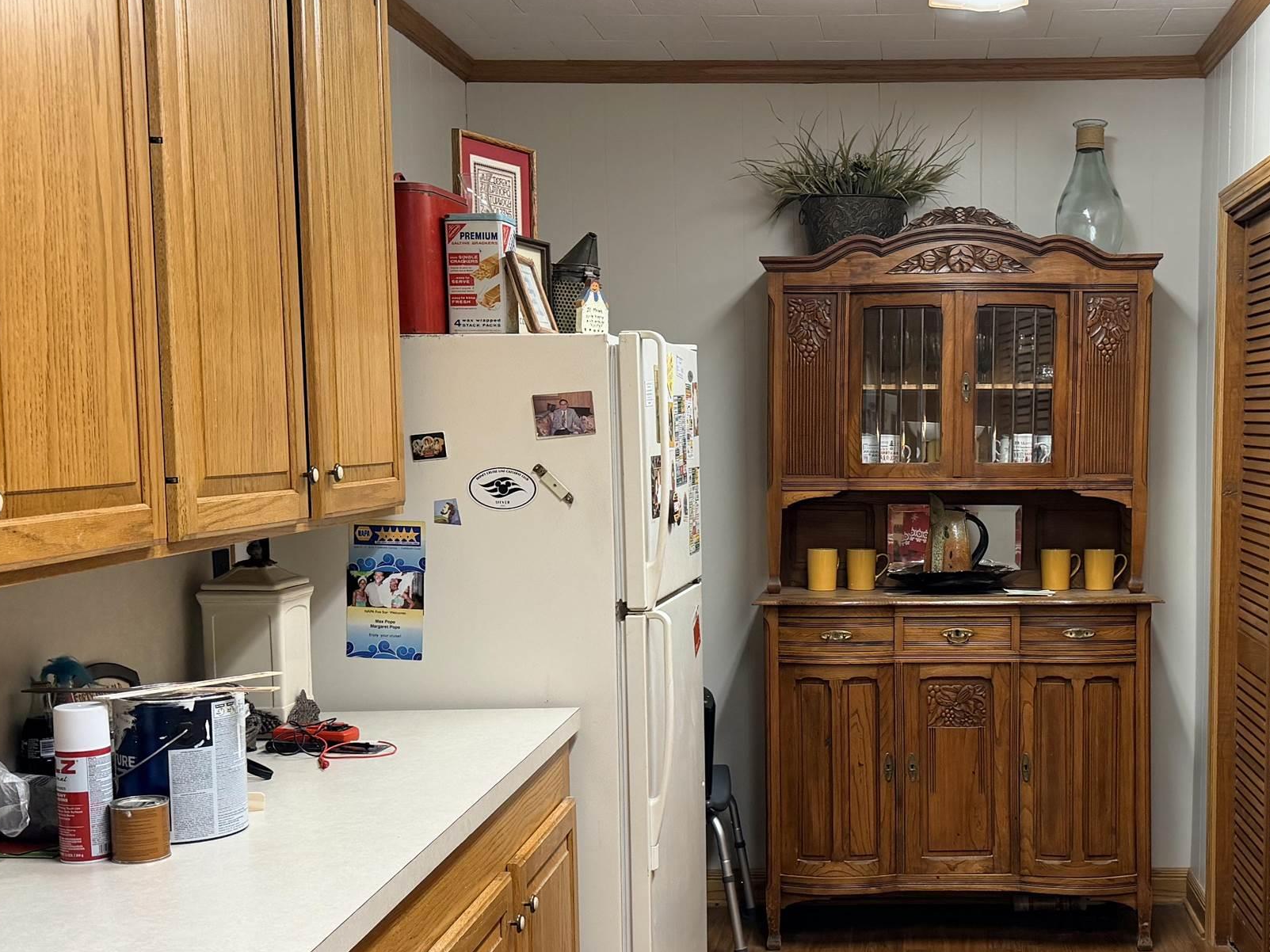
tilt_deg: -5.0
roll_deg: +0.6
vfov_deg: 31.4
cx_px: 902
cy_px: 561
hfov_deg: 40.4
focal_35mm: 46
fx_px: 1688
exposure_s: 1/60
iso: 200
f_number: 1.78
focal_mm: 6.76
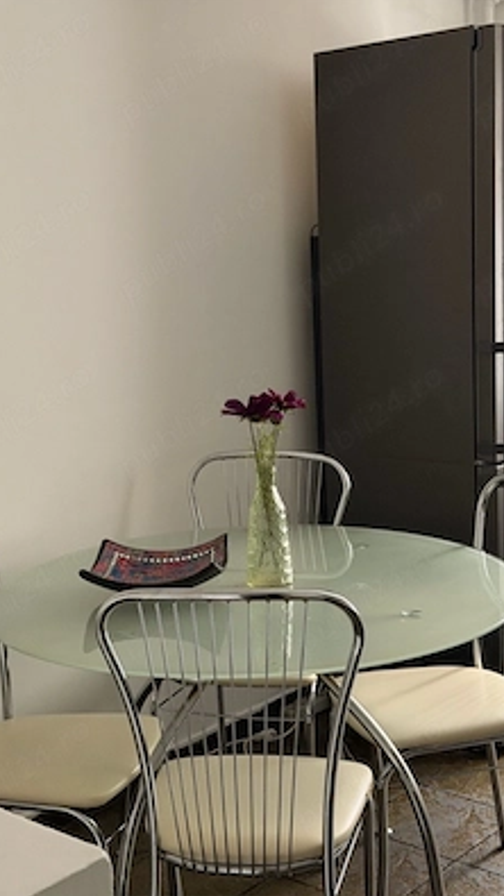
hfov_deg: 22.6
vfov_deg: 39.2
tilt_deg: -8.1
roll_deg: +2.8
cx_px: 238
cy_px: 449
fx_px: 1260
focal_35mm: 53
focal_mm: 6.76
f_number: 1.78
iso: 800
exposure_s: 1/30
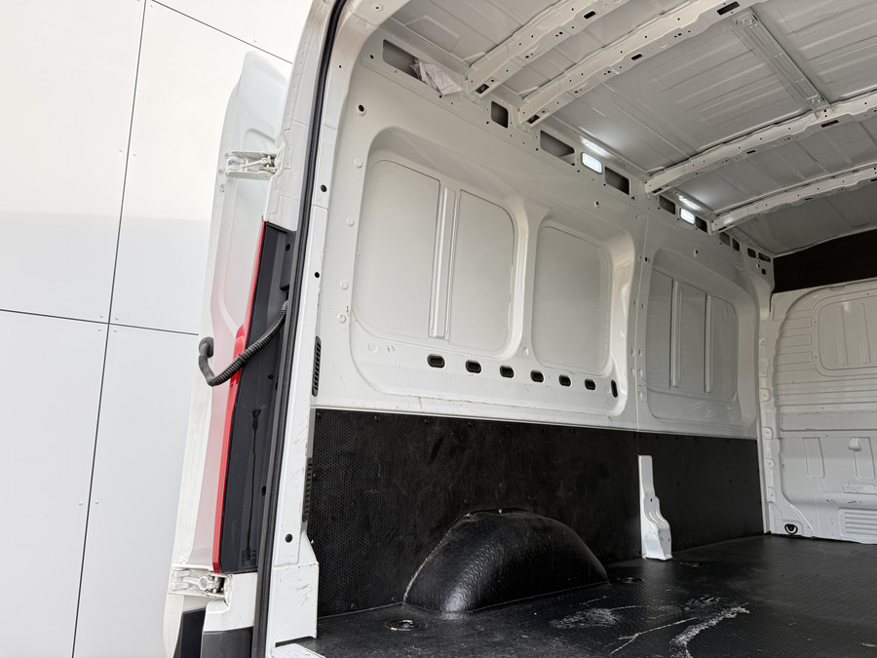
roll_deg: -0.6
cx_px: 438
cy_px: 329
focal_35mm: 24
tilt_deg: +9.7
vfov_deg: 56.8
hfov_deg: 71.6
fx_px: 608
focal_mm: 6.76
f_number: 1.78
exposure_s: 1/532
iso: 100
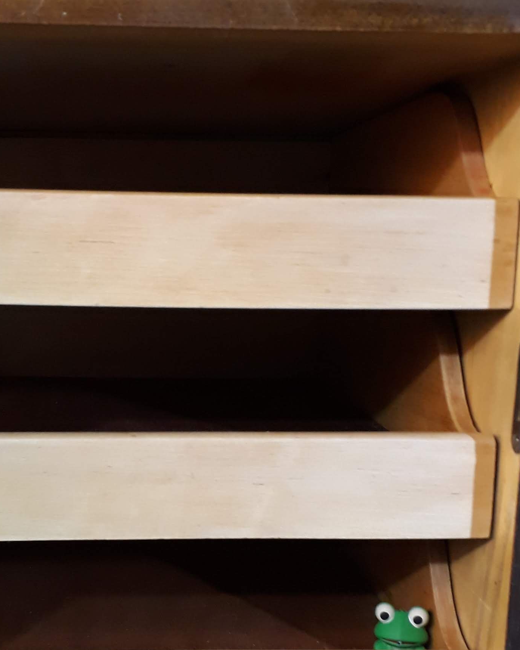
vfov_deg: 37.0
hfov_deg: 30.0
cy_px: 423
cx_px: 175
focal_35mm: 50
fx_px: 962
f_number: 1.9
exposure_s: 1/17
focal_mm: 3.6
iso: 200
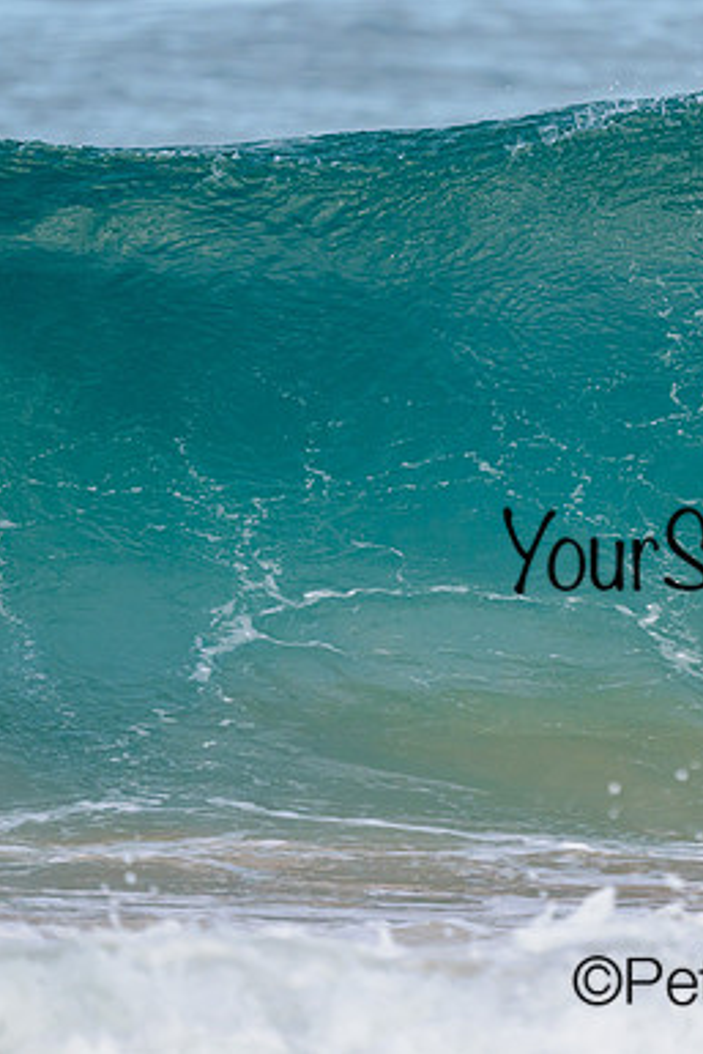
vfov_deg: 1.6
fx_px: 38247
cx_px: 718
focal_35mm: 1307
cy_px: 486
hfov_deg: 1.1
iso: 900
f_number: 6.3
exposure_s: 1/2000
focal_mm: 800
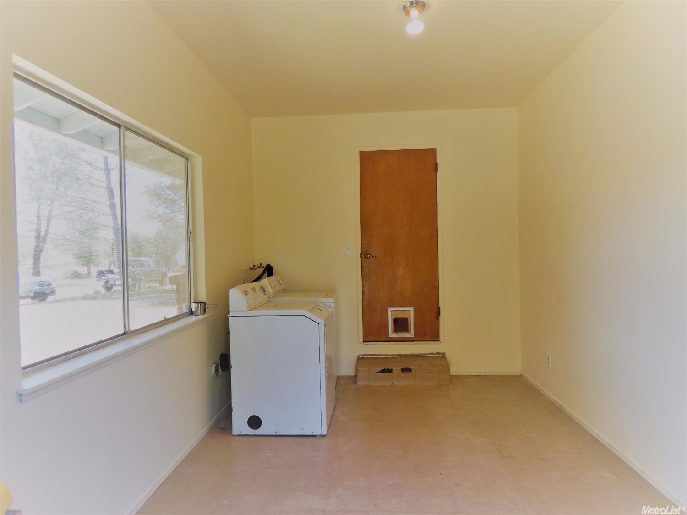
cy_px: 258
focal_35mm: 23
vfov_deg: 58.9
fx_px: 456
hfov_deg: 73.9
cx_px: 344
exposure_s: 1/50
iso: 125
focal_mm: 4
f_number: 3
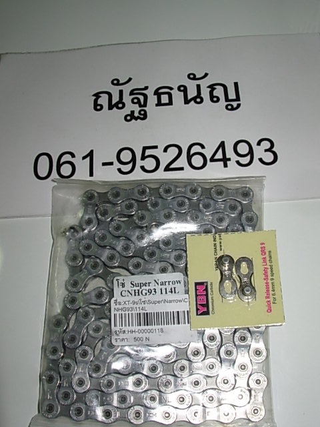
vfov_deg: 49.0
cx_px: 160
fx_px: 468
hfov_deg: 37.7
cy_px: 214
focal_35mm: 38
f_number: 4.9
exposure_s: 1/32
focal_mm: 6.3
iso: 50
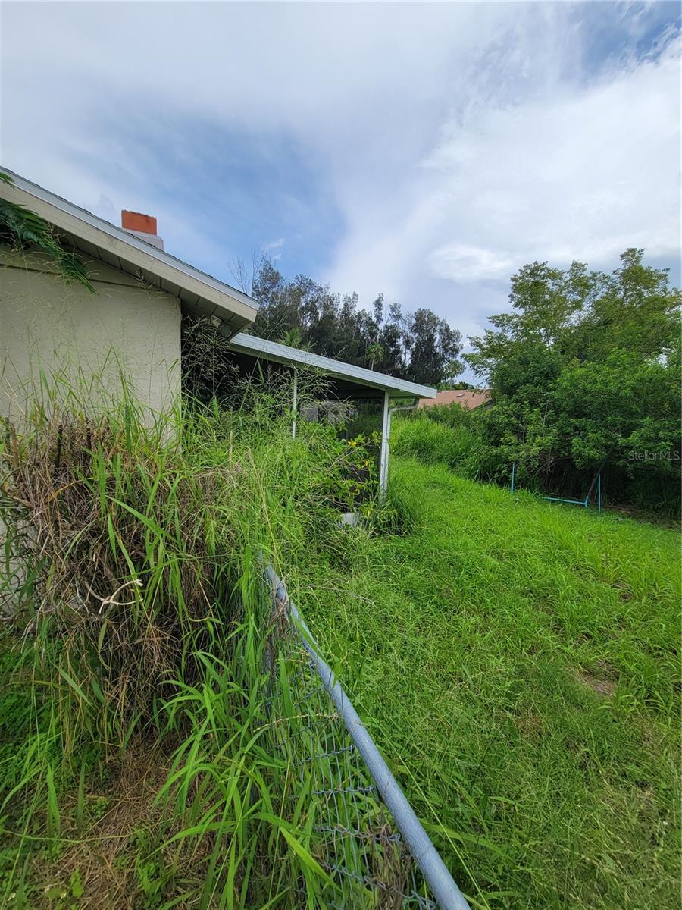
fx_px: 341
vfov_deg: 106.2
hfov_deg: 89.9
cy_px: 455
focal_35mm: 13
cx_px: 341
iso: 50
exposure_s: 1/1819
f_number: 2.2
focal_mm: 2.2
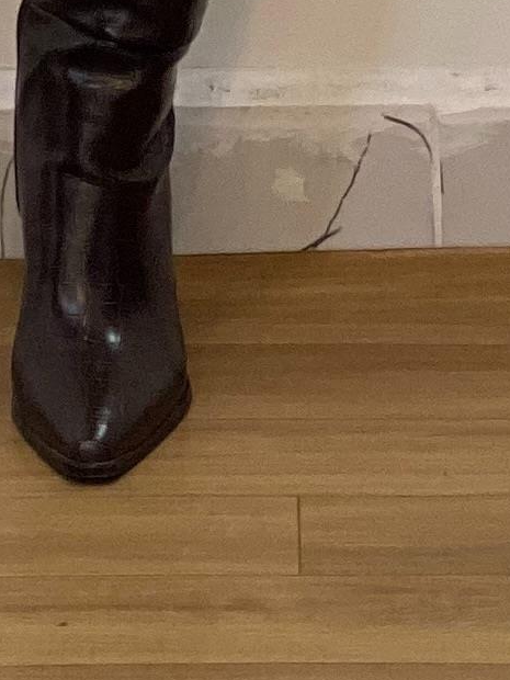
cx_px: -29
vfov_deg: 5.5
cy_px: -1314
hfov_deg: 4.4
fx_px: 6640
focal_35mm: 338
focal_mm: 6
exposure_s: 1/100
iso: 64
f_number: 2
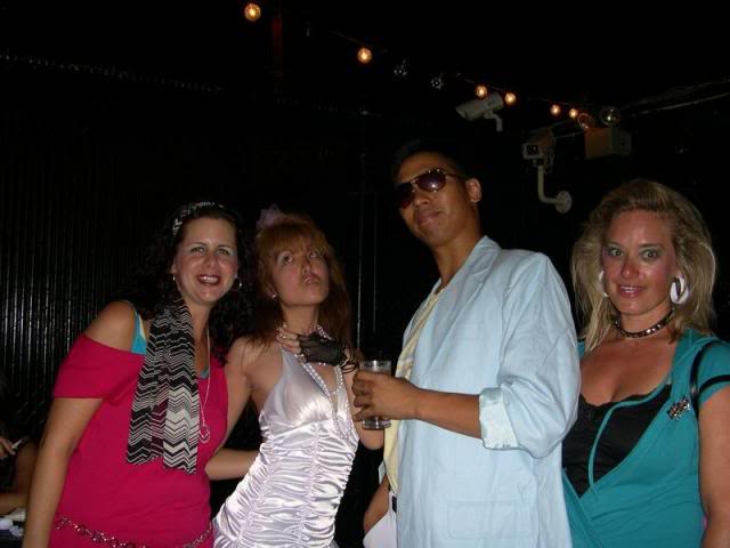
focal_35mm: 38
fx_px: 801
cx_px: 365
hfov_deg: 49.0
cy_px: 274
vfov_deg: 37.7
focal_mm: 8
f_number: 2.8
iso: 100
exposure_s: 1/60
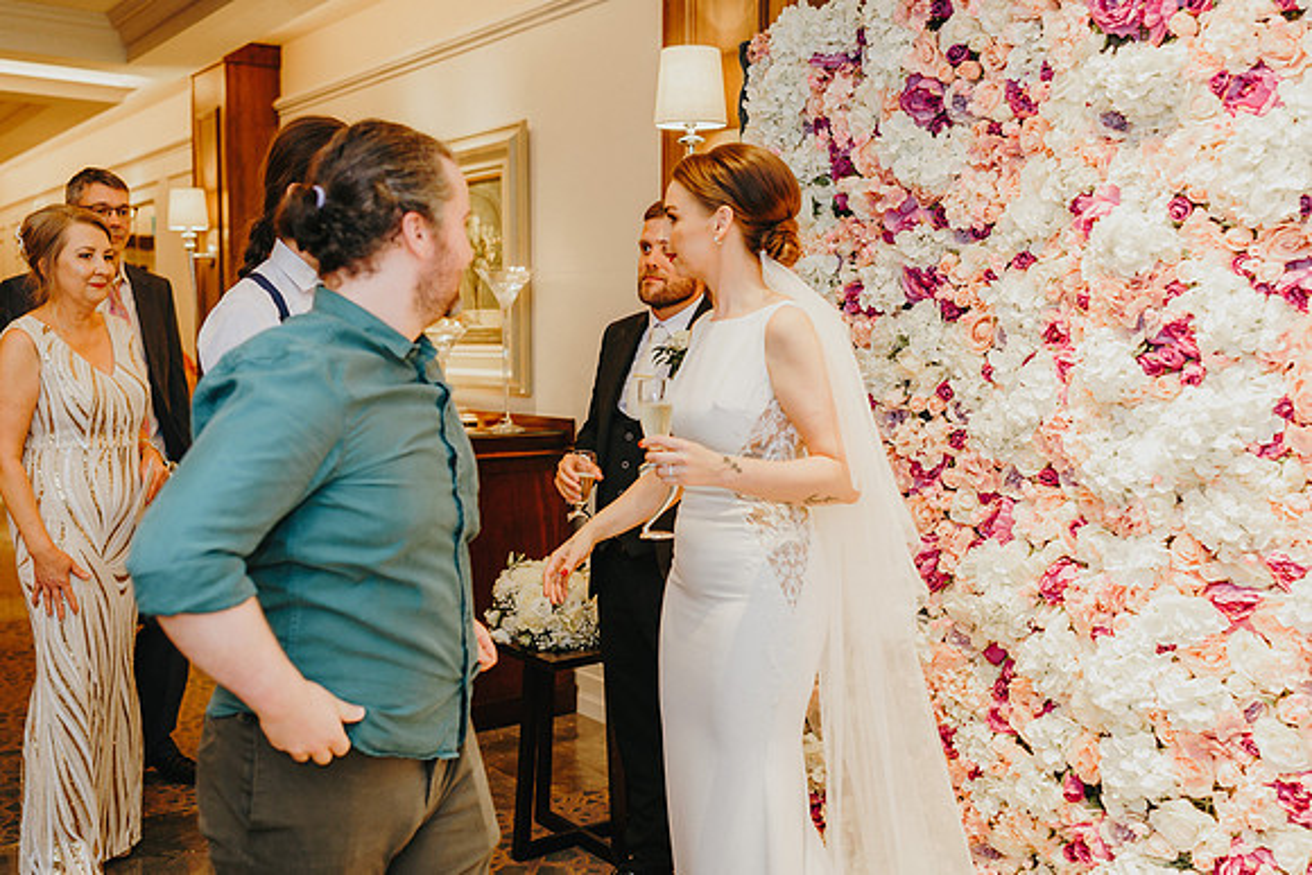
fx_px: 1327
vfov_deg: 36.5
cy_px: 438
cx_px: 656
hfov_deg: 52.6
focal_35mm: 36
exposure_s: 1/200
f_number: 2.2
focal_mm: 35
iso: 640
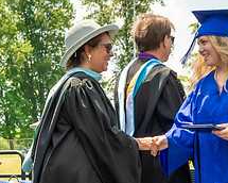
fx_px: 1059
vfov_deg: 9.8
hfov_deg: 12.2
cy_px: 165
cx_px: 25
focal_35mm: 157
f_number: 7.1
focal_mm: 32
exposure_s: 1/800
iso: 200
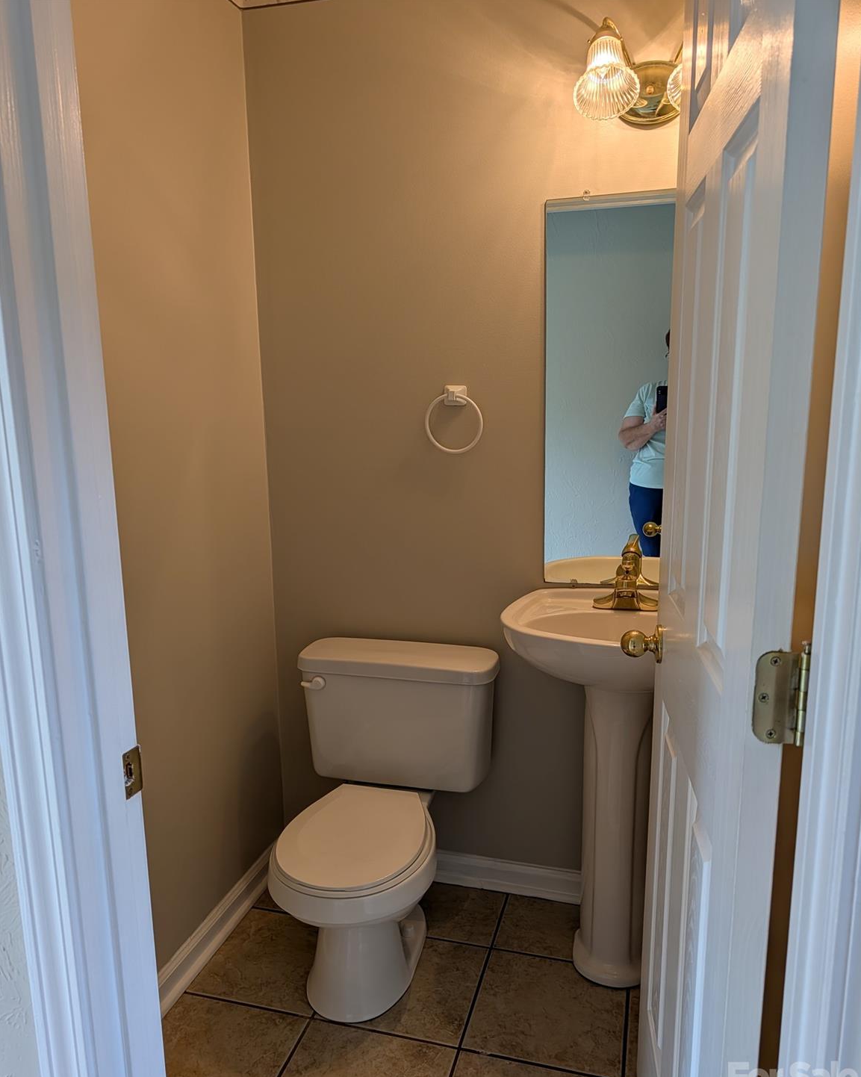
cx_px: 430
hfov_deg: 56.8
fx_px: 797
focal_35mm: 25
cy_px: 571
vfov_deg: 68.0
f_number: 1.68
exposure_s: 1/120
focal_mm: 6.9
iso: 29
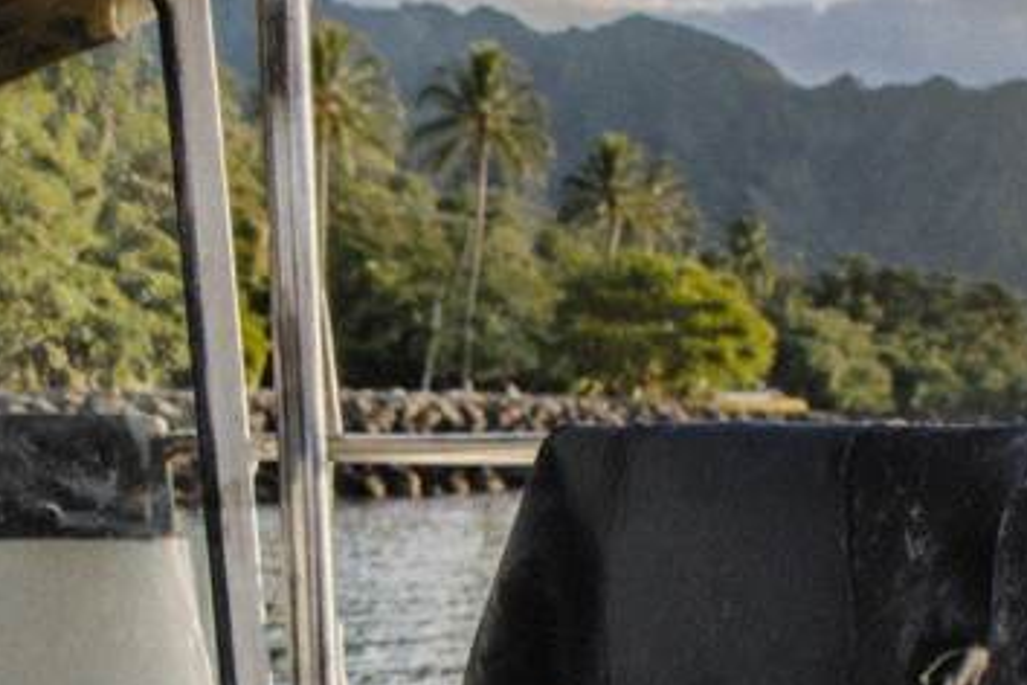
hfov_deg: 24.0
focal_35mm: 79
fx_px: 2254
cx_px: 1137
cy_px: 655
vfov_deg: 17.0
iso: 500
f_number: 11
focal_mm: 35
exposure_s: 1/250
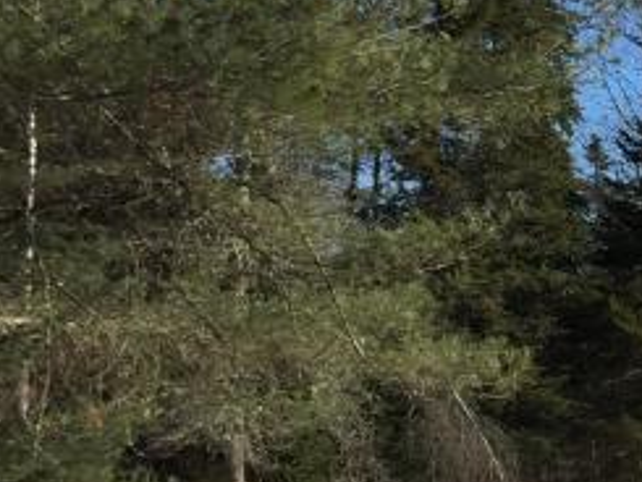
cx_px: 1195
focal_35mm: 121
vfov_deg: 12.2
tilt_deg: +2.2
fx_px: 2245
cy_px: 314
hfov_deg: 14.2
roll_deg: +0.7
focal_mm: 4.15
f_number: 2.2
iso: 32
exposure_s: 1/2326
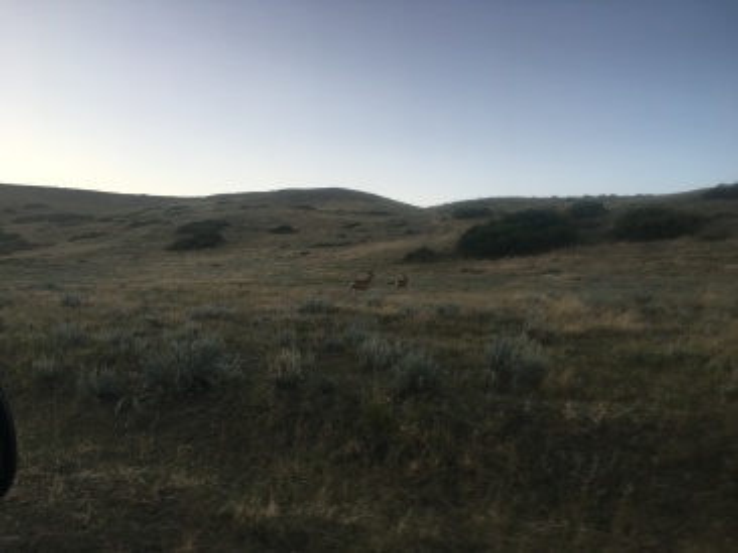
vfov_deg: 48.2
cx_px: 369
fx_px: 618
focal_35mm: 29
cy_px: 276
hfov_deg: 61.7
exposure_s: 1/254
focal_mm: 4.15
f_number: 2.2
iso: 25
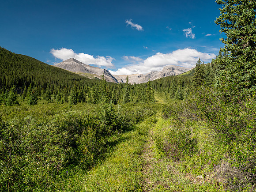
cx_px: 128
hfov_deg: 71.6
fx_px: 177
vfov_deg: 56.8
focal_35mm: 24
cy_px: 96
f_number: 8
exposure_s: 1/160
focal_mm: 12
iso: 200
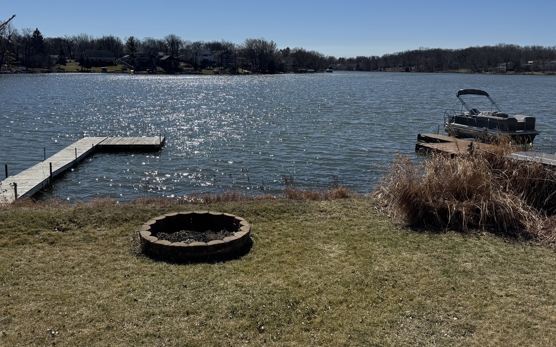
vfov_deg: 41.6
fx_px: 455
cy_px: 132
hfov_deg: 62.7
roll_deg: -1.7
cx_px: 242
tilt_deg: -7.3
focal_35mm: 30
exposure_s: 1/9009
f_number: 1.78
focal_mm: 6.76
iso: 80
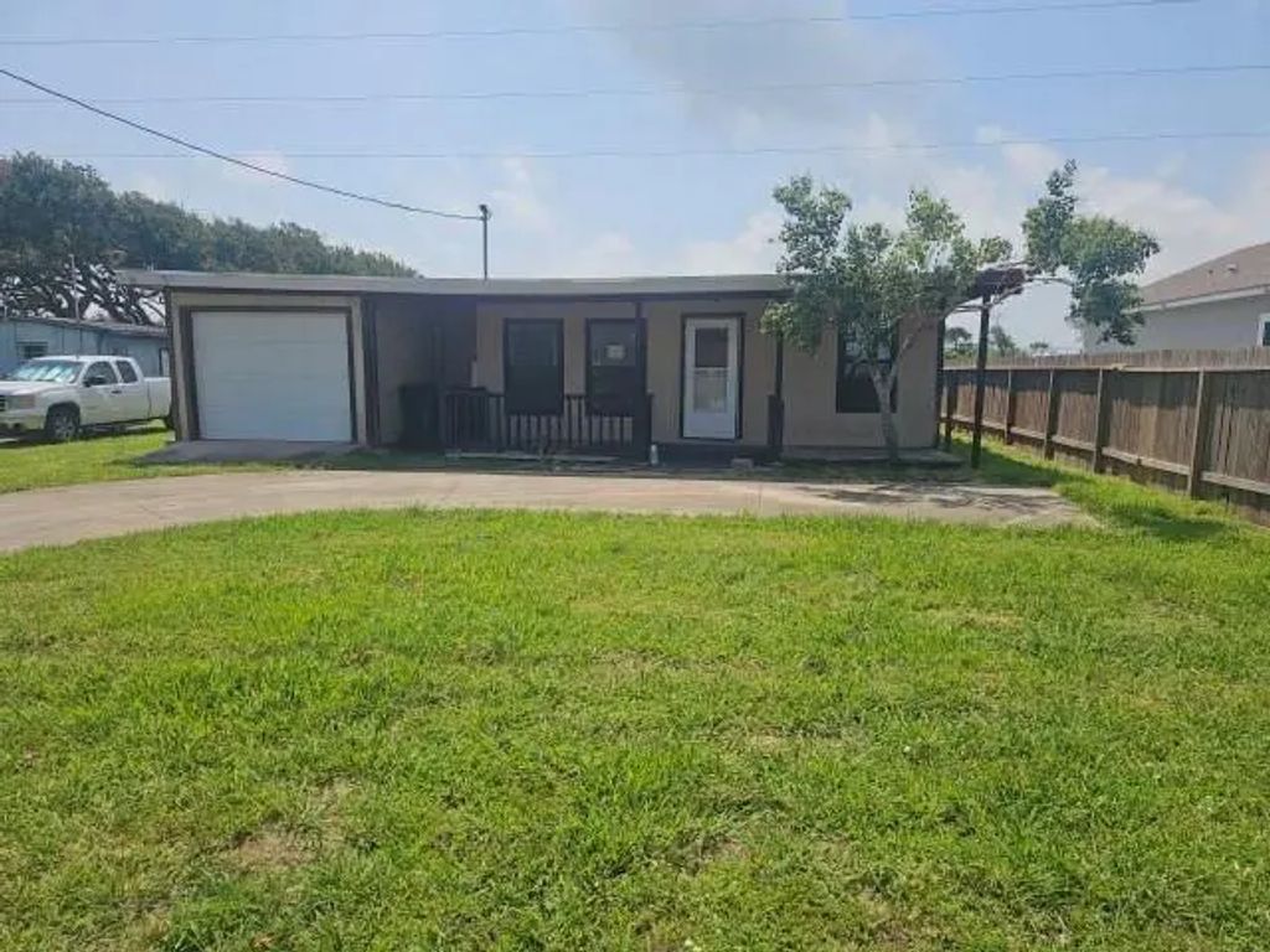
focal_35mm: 23
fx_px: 844
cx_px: 635
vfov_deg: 58.9
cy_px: 476
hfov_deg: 73.9
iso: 10
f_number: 1.7
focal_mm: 6.3
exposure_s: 1/1445
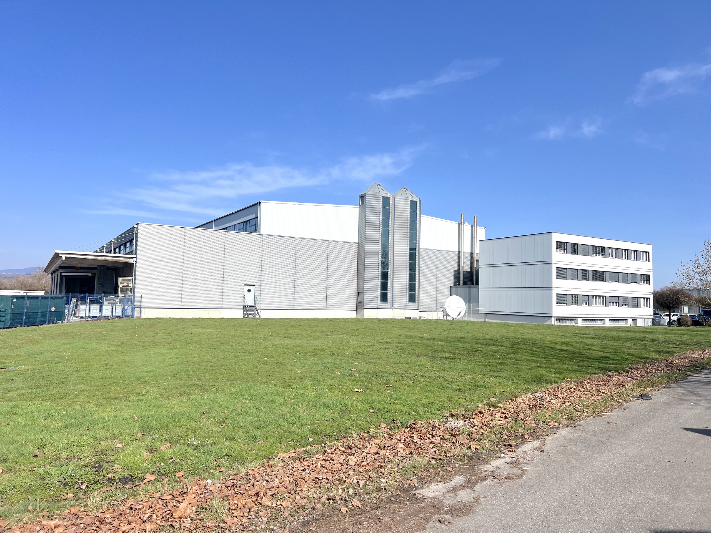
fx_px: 534
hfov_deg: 67.3
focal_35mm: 26
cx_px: 356
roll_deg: -0.6
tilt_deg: +5.3
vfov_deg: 53.1
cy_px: 266
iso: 50
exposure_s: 1/6993
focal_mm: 5.7
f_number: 1.5
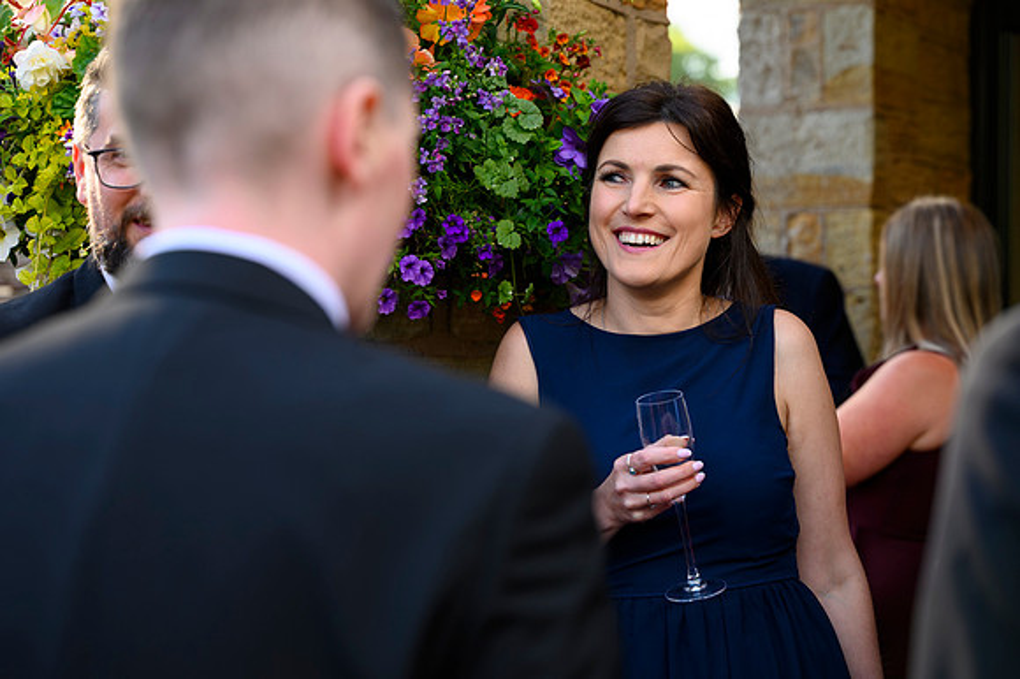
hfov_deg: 22.5
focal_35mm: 91
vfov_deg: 15.1
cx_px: 529
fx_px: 2568
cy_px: 352
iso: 280
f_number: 4
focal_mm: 86
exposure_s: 1/250
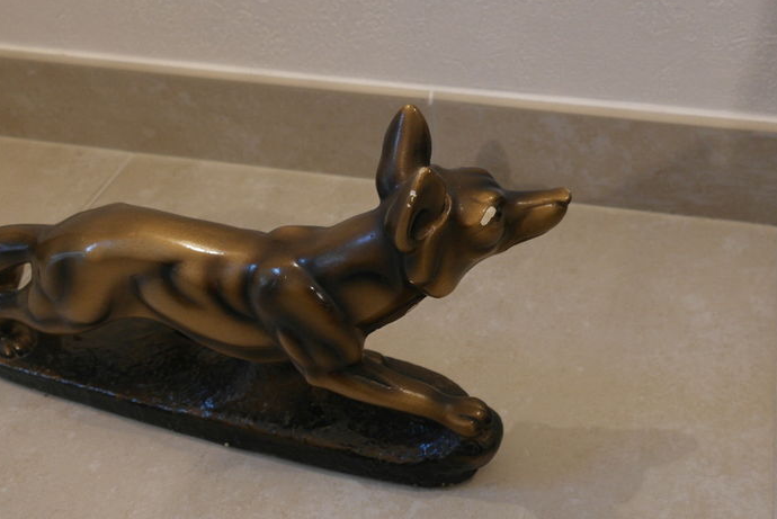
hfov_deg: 46.1
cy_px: 309
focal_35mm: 42
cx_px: 465
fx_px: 907
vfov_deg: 31.9
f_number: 3.5
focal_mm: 19
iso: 800
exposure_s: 1/20
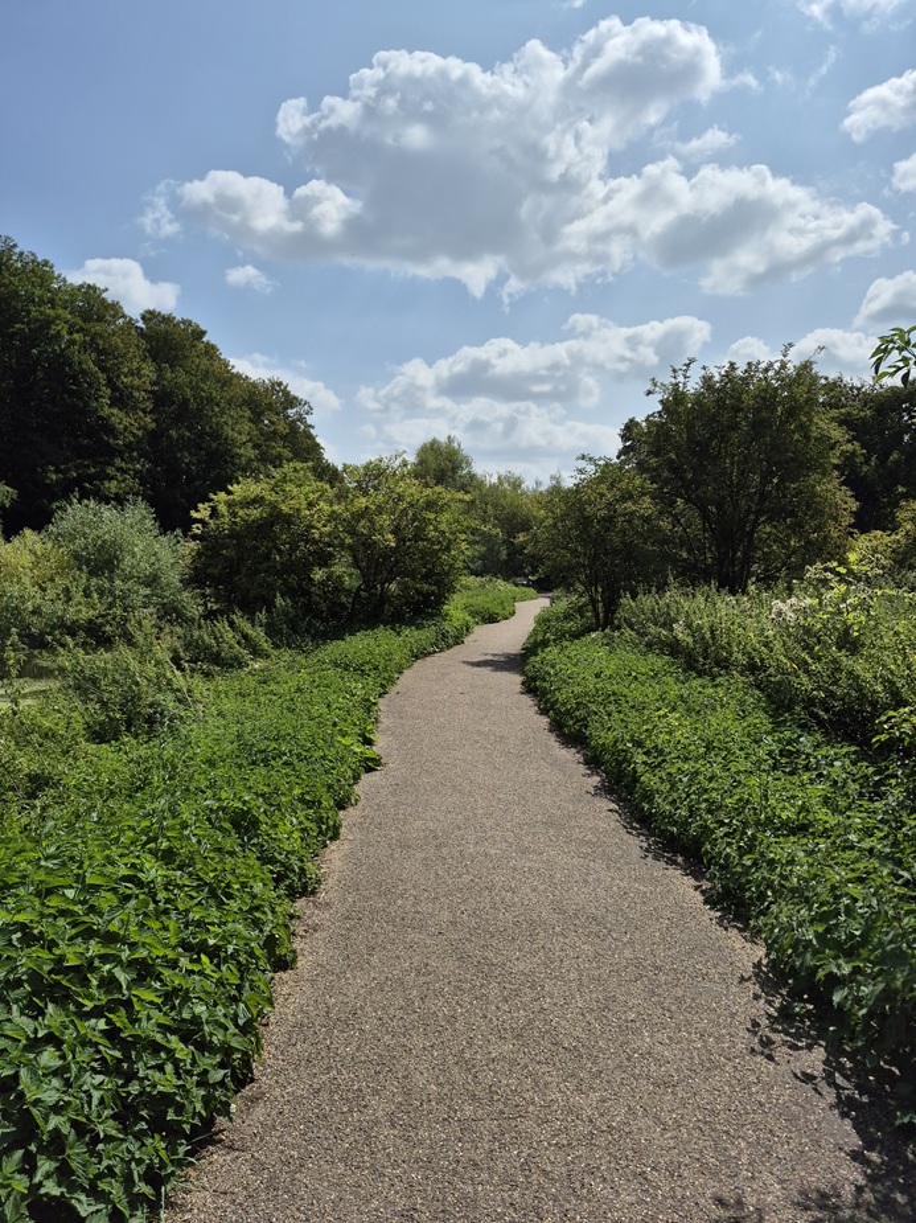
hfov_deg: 58.8
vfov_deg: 73.9
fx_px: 812
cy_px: 612
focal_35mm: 23
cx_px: 458
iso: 25
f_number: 1.8
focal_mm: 5.4
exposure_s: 1/3864
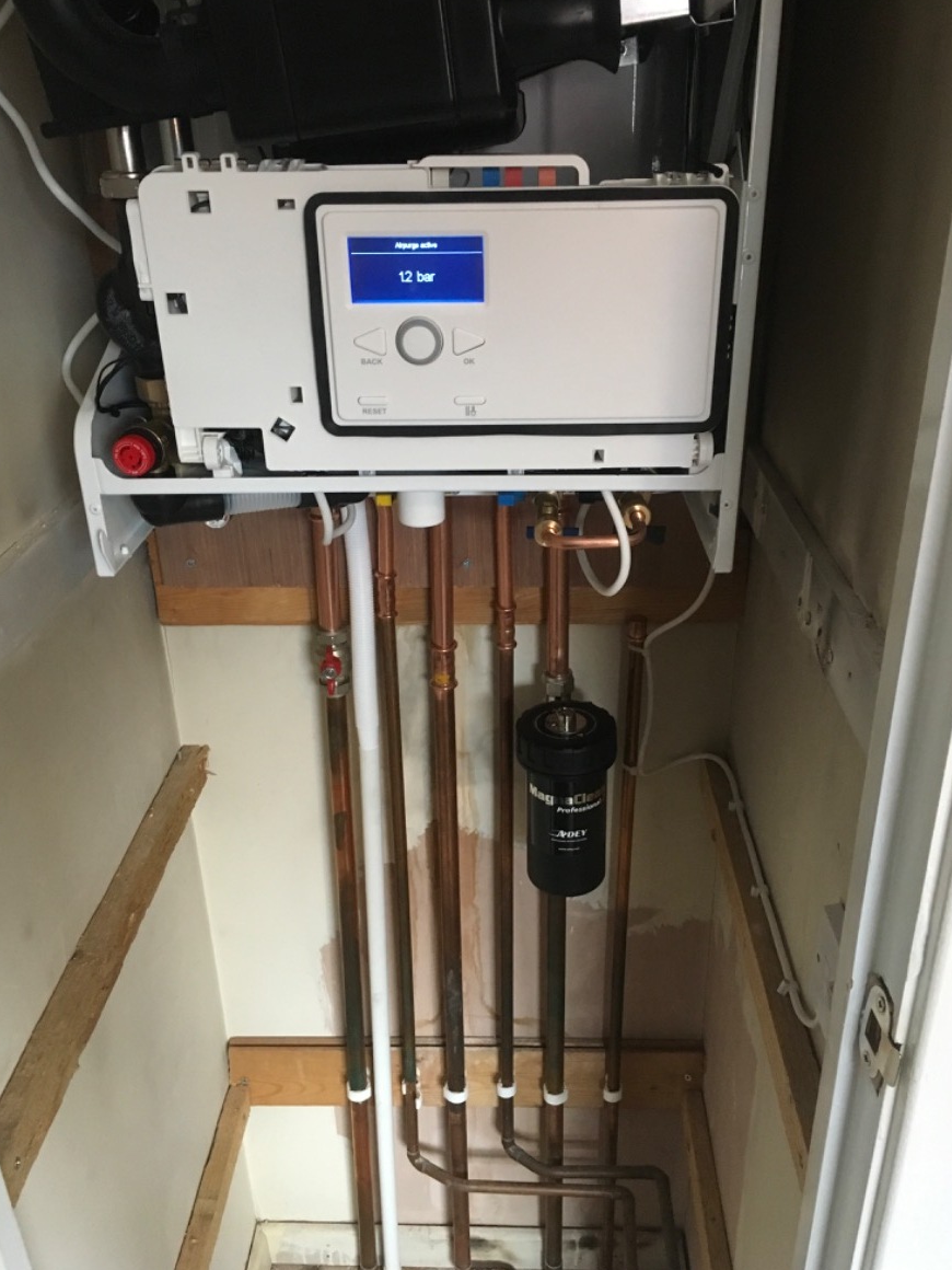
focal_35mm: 30
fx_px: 1100
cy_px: 644
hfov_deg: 46.8
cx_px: 489
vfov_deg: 60.0
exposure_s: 1/25
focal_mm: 4.15
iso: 200
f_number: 2.2
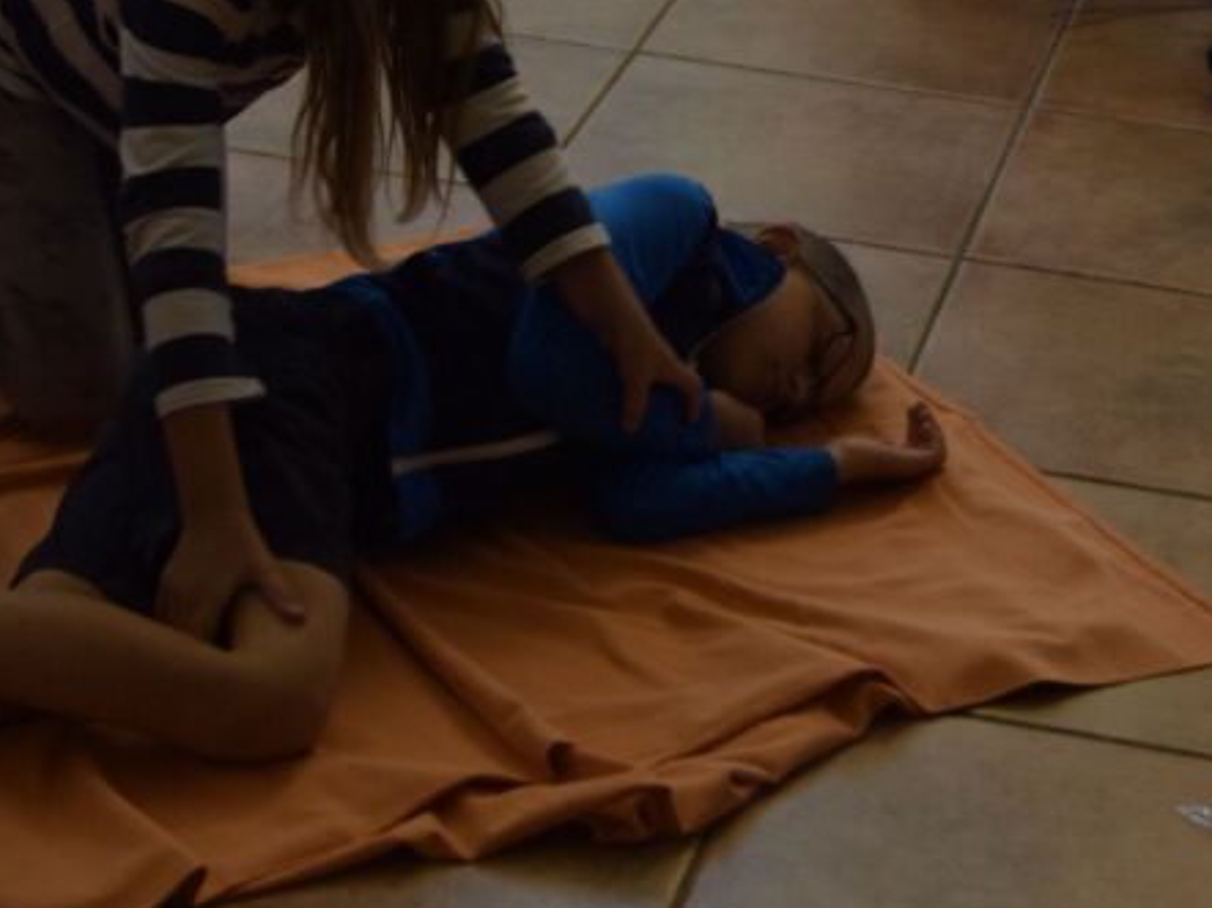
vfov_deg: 13.8
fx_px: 3744
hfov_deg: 18.4
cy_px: 200
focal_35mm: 107
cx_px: 561
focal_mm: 32
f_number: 5.6
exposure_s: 1/60
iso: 1000
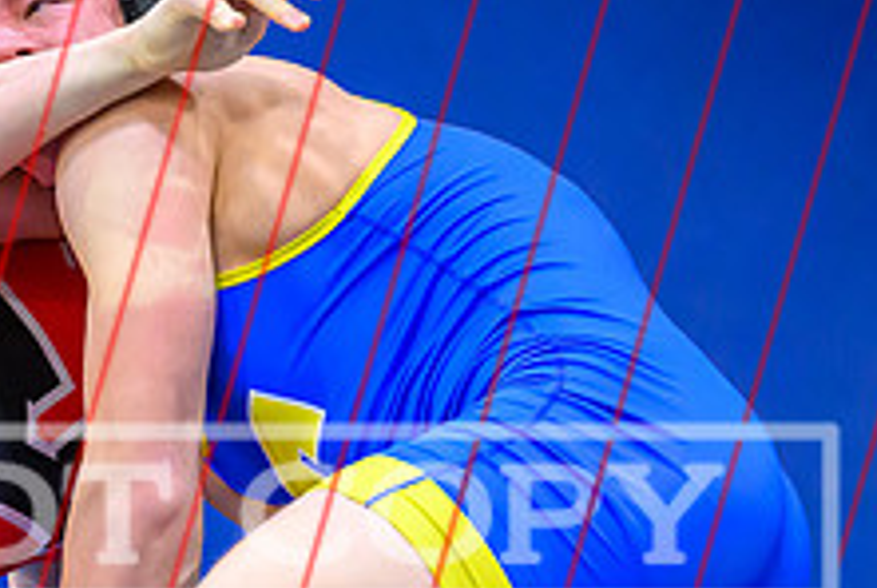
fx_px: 5220
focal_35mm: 214
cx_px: 136
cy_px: 511
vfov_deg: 6.4
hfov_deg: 9.6
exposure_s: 1/640
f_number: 2.8
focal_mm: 70
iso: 6400
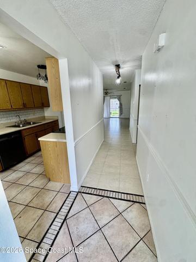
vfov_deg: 102.1
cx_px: 98
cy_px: 131
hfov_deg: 85.7
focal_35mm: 14
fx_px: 106
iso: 100
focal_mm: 2.22
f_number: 2.2
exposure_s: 1/120
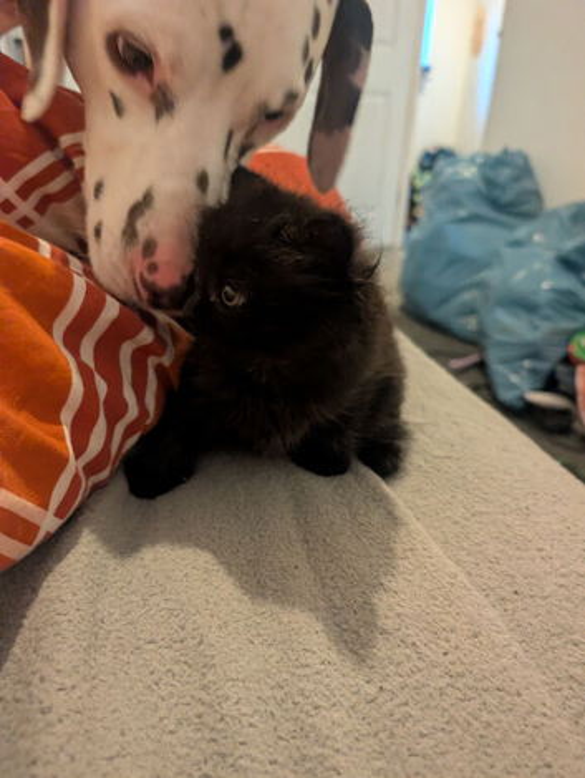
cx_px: 292
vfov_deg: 71.5
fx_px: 540
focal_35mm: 24
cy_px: 389
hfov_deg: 56.9
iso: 1044
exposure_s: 1/74.1
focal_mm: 6.9
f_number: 1.68
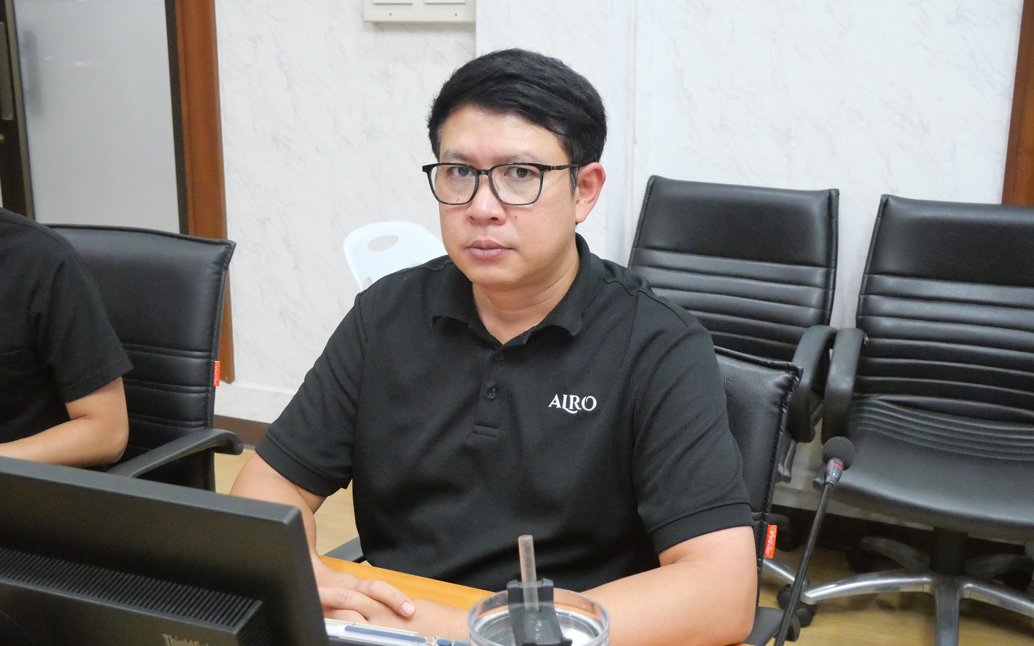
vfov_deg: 30.5
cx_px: 516
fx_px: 1184
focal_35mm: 42
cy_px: 335
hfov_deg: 47.2
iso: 6400
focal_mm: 20
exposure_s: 1/80
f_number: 5.6
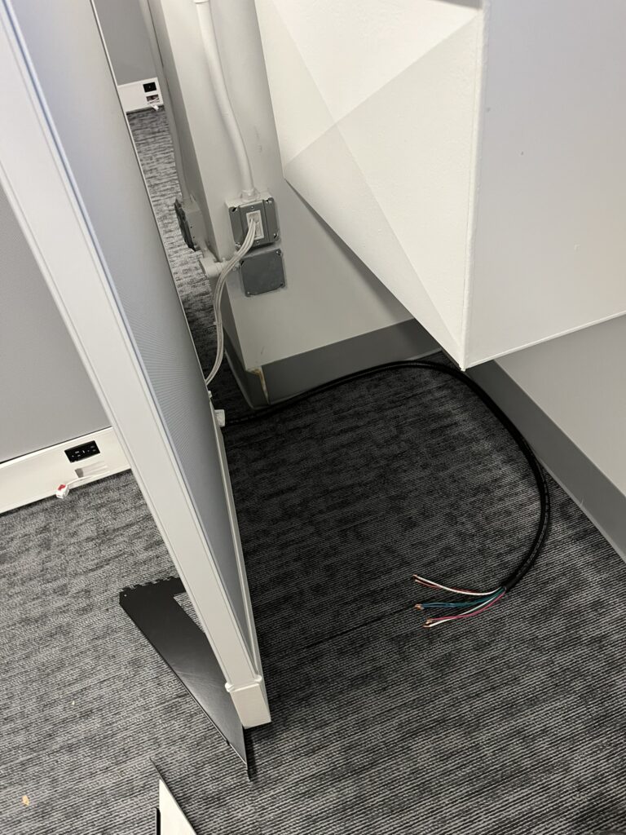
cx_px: 313
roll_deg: +11.4
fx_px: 627
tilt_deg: -42.2
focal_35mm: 26
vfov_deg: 67.3
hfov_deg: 53.1
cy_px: 418
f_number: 1.6
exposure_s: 1/60
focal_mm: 5.1
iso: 250
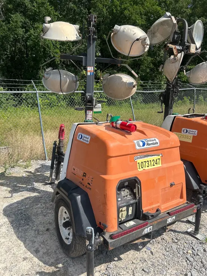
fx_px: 207
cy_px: 138
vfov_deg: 67.3
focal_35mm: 26
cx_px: 104
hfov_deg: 53.1
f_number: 1.5
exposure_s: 1/3831
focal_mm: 5.7
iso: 50
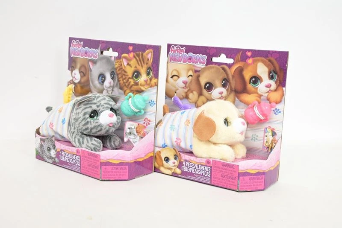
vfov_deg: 28.5
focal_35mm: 47
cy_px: 114
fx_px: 449
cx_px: 171
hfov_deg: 41.7
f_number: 5
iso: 250
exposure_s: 1/50
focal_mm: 31.5
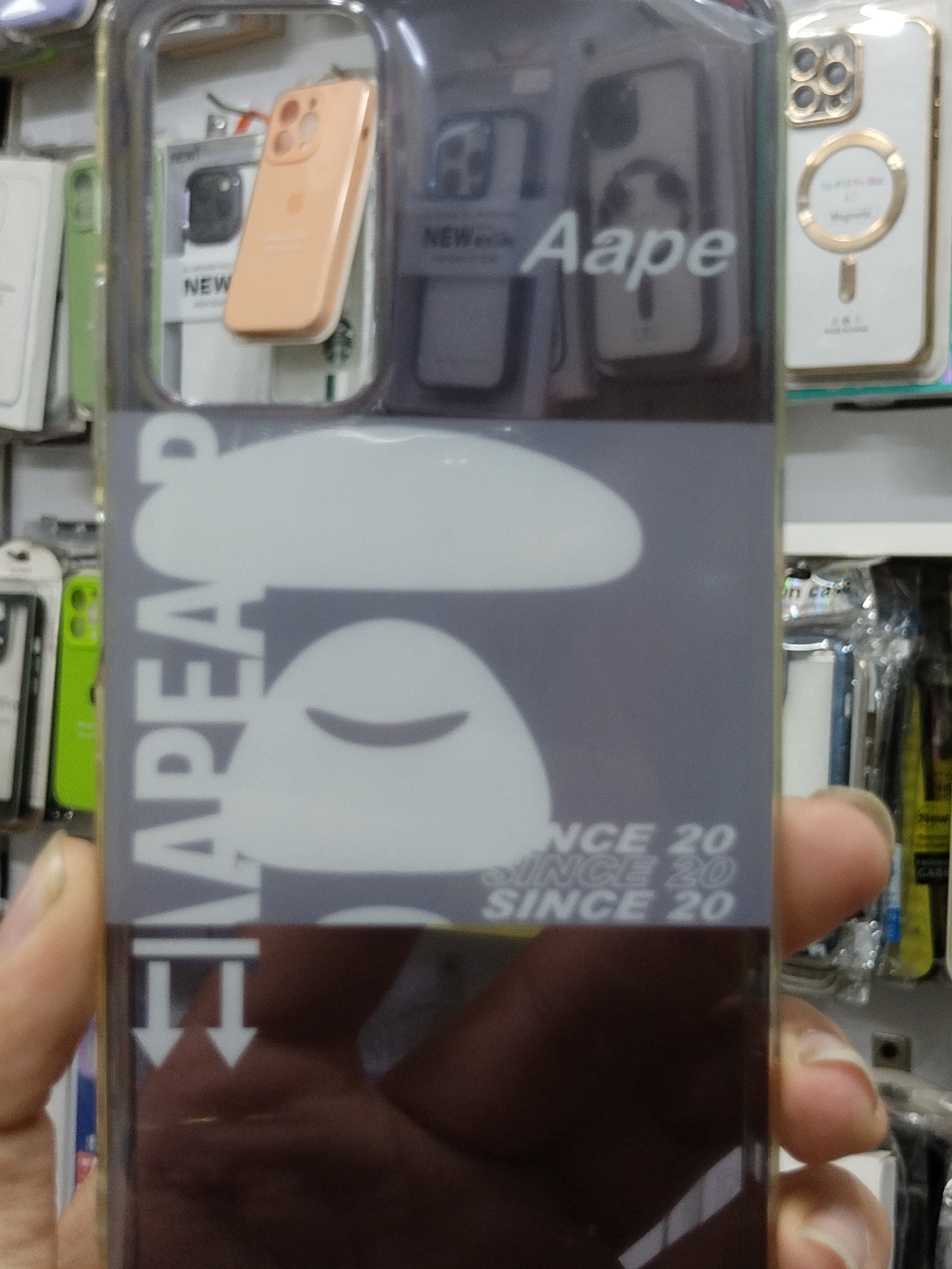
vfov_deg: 36.1
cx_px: 523
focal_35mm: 53
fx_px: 1943
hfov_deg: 27.5
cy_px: 551
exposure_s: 1/50
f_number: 1.8
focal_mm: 4.7
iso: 160
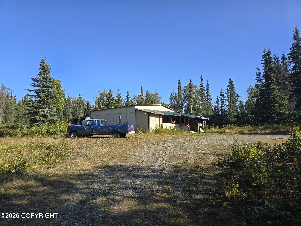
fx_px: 200
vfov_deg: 58.9
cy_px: 113
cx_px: 150
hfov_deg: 73.9
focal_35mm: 23
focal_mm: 6.3
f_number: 1.7
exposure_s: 1/551
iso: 12
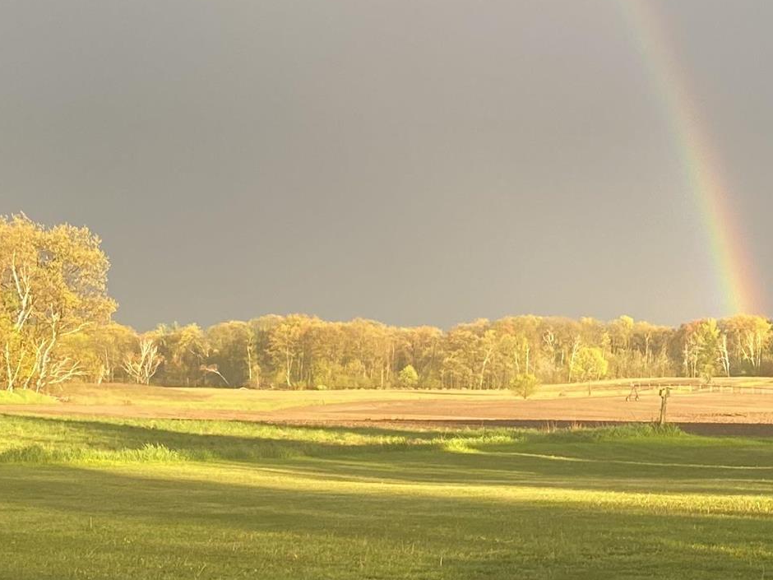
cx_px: 865
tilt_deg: +1.9
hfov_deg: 21.7
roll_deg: -1.0
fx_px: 1898
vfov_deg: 17.4
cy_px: 278
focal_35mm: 85
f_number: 1.8
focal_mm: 4.25
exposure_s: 1/122
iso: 64
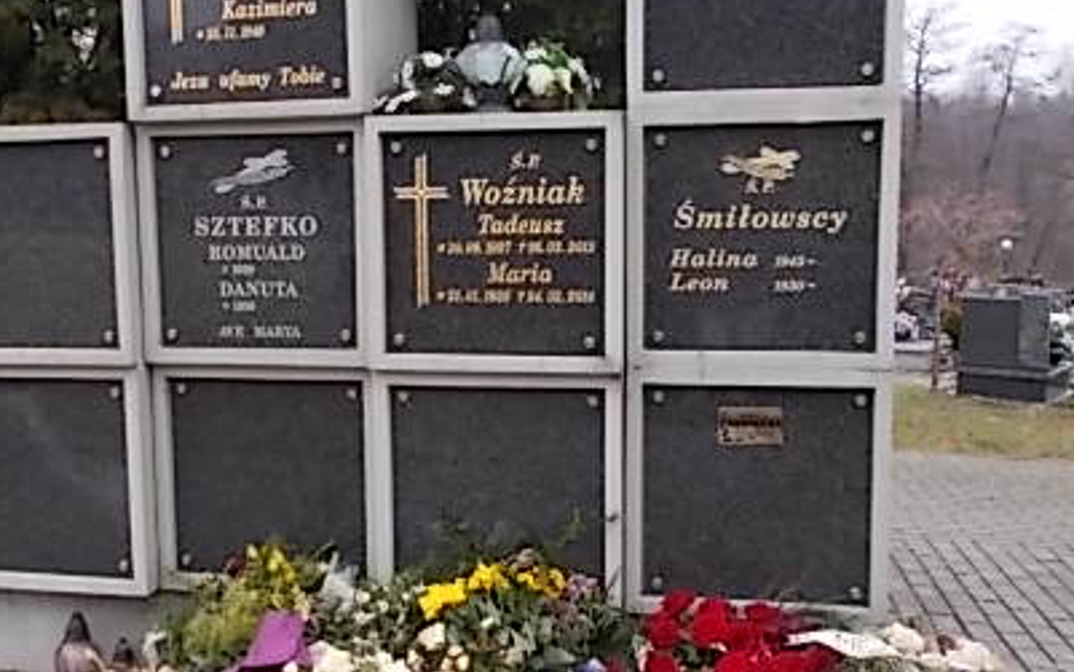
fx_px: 1288
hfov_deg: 44.9
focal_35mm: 44
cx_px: 415
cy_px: 351
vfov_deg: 29.2
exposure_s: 1/80
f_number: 3.2
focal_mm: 4.6
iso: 80
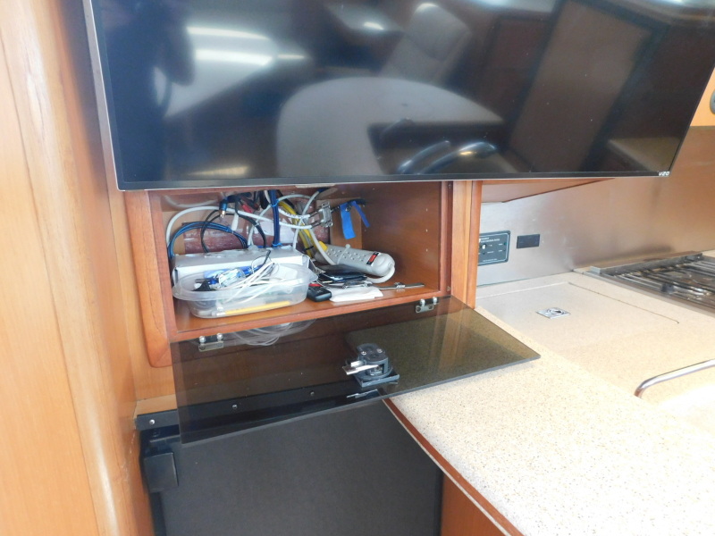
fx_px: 475
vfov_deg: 58.9
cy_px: 268
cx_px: 358
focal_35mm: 23
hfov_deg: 73.9
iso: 400
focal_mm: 4
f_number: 3
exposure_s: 1/25
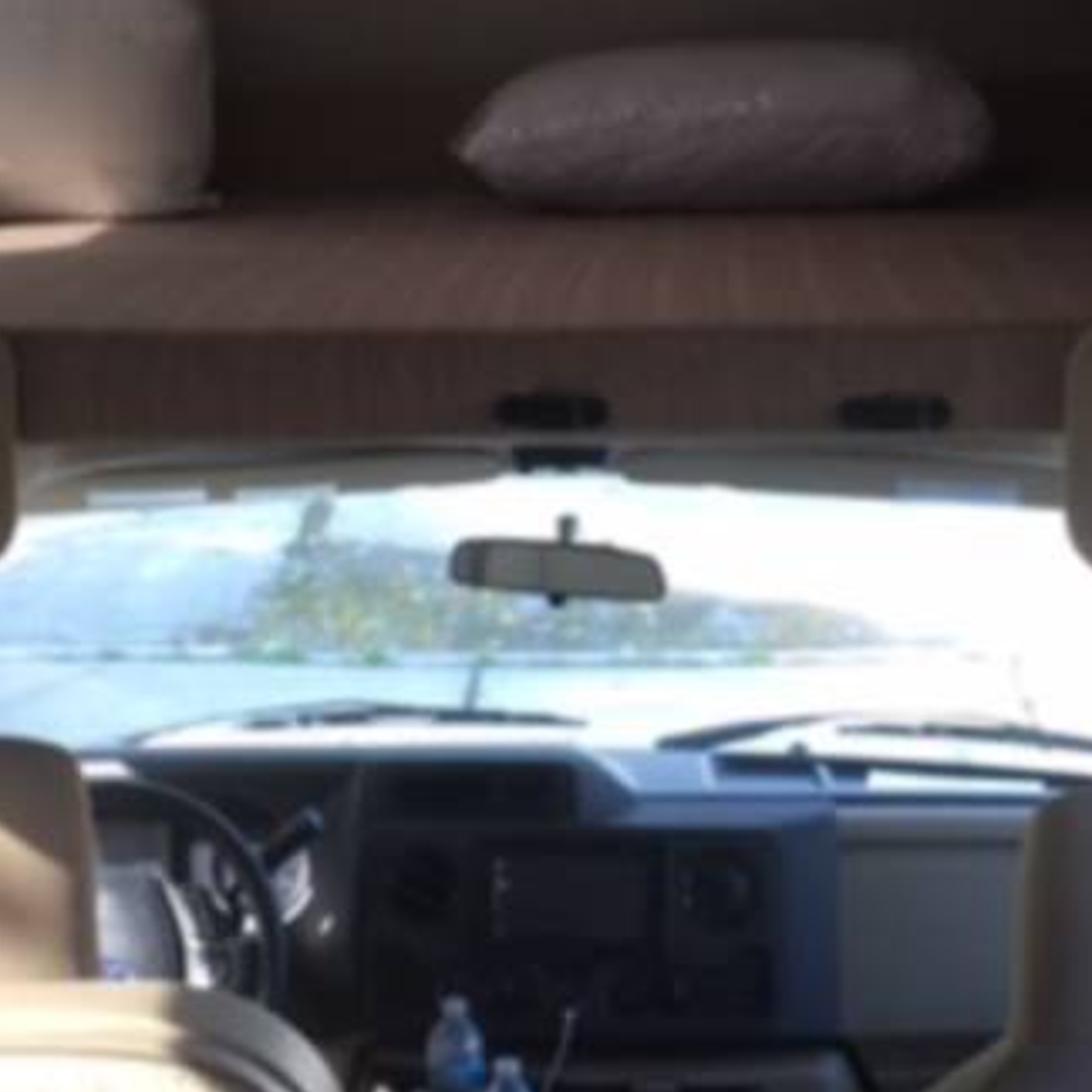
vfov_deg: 21.2
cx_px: 539
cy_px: 290
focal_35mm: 81
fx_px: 2891
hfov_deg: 21.4
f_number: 2.2
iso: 40
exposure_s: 1/120
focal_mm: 4.15
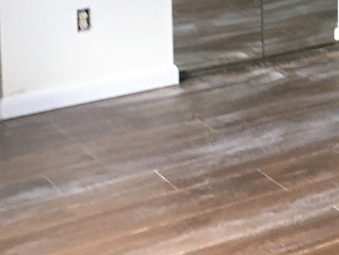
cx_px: 338
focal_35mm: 101
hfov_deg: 18.9
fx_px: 990
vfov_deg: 13.8
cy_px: -128
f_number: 2.2
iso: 125
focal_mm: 4.15
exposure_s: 1/30
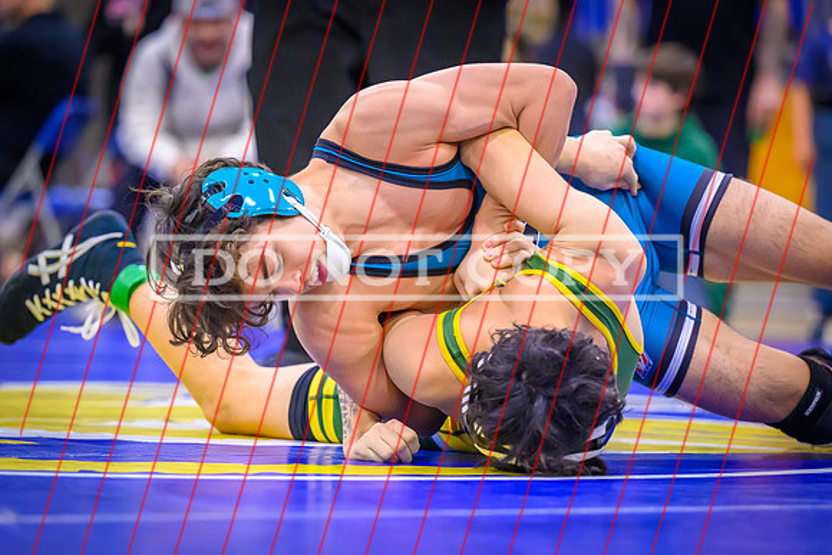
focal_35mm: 192
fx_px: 4446
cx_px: 442
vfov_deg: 7.1
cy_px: 319
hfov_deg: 10.7
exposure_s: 1/640
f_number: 2.8
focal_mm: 140
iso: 6400
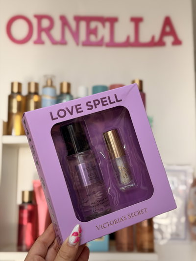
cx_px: 98
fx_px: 362
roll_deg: +0.0
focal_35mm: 48
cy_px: 130
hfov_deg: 30.3
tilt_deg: +8.5
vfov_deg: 39.6
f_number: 1.78
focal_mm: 6.76
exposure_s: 1/239
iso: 64
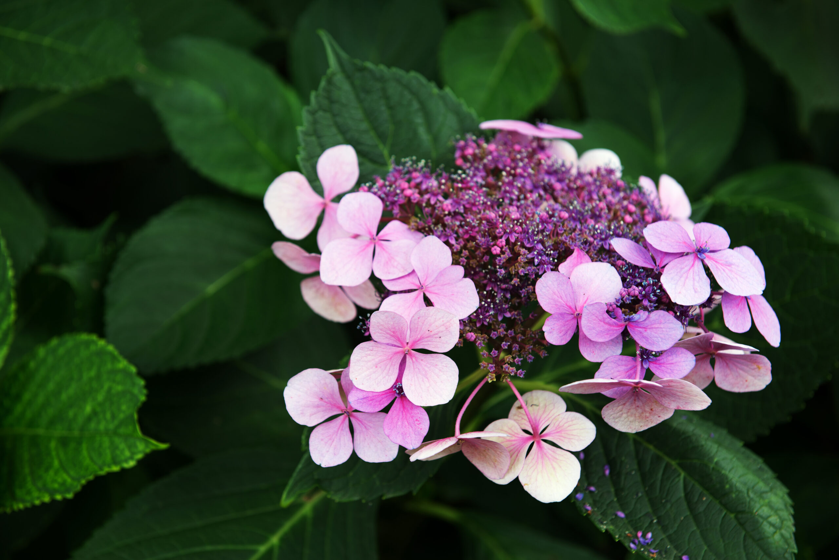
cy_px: 280
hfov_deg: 28.8
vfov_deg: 19.5
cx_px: 420
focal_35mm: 70
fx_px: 1632
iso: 250
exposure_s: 1/160
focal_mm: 70
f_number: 5.6
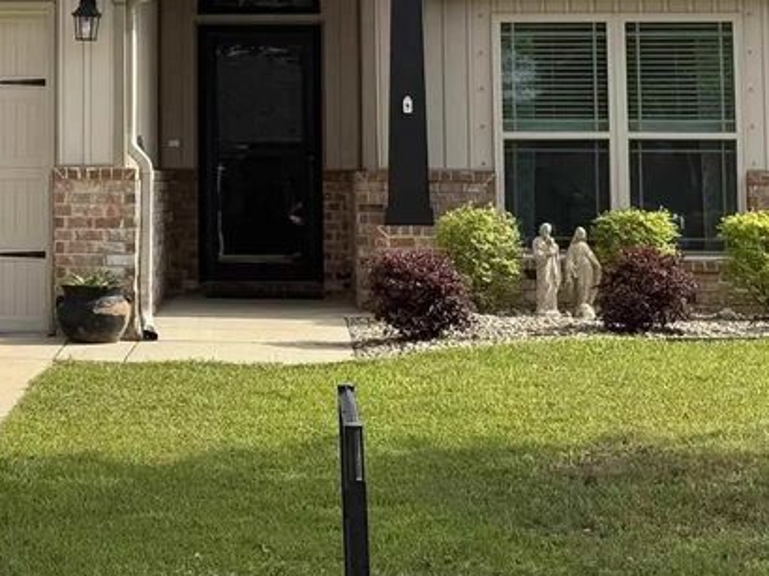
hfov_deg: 16.2
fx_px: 2664
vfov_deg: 12.1
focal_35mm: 120
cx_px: 71
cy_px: -105
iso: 64
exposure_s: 1/4098
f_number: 1.78
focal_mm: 6.76
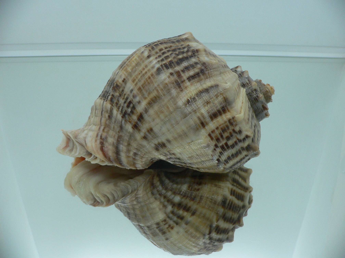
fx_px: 349
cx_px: 172
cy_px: 129
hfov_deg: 52.6
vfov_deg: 40.7
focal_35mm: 35
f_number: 2.8
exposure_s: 1/60
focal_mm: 4.6
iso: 100
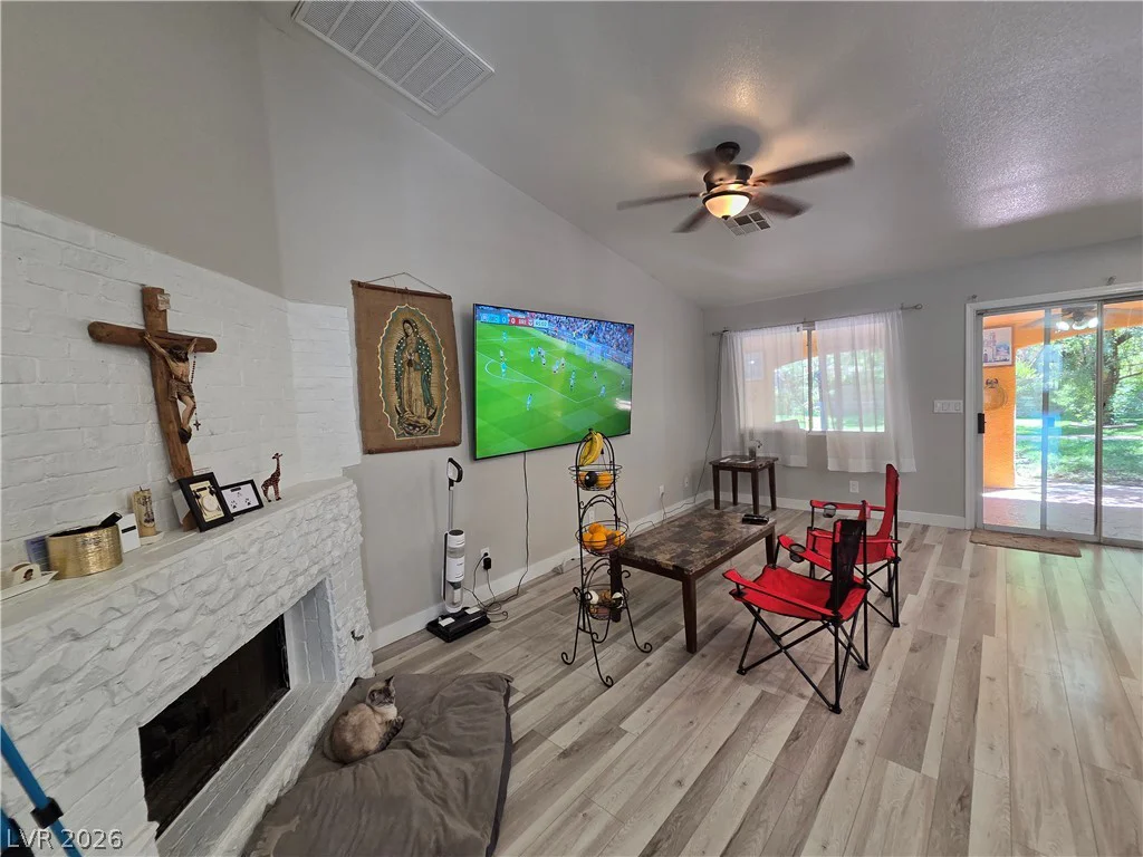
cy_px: 428
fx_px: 429
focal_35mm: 13
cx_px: 572
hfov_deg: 106.2
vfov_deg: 89.9
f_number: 2.2
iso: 160
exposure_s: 1/60
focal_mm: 2.2
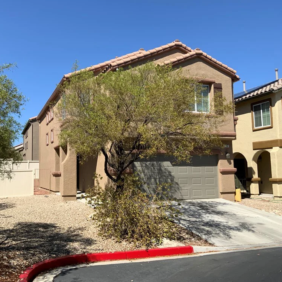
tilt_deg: +6.4
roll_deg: -0.2
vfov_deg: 47.2
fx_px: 323
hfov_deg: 46.9
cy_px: 138
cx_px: 112
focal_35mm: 35
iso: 20
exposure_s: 1/2141
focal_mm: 3
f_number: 1.8
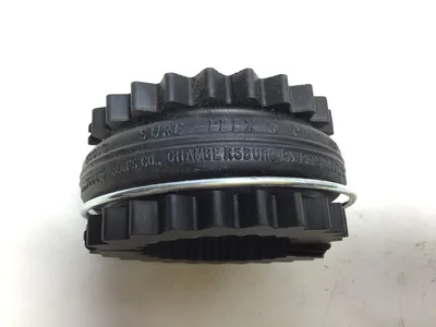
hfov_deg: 58.4
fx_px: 390
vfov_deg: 45.4
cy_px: 164
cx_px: 218
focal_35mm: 31
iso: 32
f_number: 2.4
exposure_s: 1/60
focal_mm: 3.3
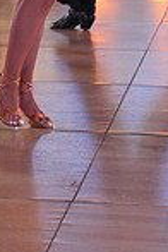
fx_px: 1435
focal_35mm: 205
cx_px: -57
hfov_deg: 6.6
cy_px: -158
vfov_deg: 9.7
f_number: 4
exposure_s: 1/400
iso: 1250
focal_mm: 52
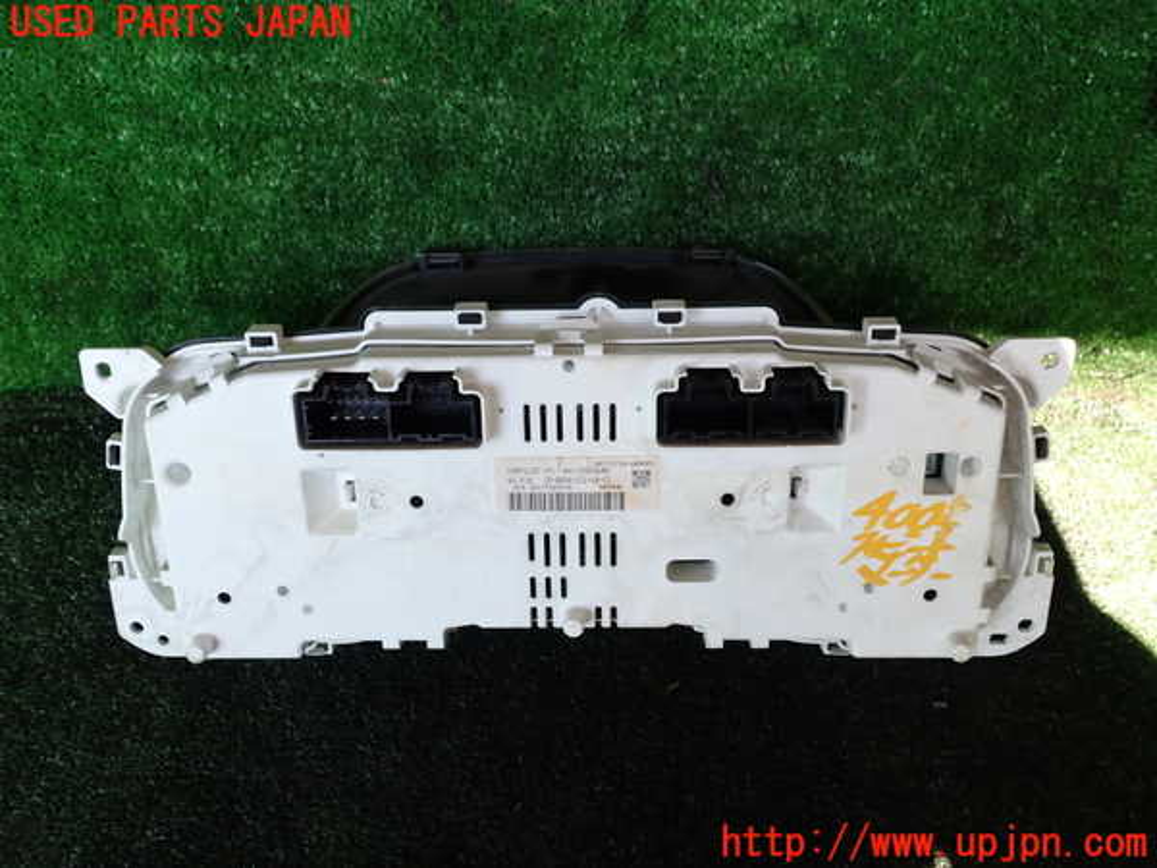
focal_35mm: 30
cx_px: 578
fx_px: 1003
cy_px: 434
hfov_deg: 60.0
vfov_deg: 46.8
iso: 100
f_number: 3.2
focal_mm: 5.4
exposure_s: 1/60
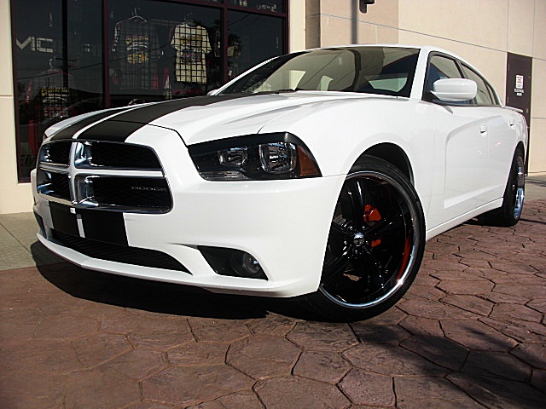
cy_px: 204
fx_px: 568
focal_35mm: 36
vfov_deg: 39.7
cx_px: 273
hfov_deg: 51.4
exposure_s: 1/250
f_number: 7.9
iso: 50
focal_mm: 6.3
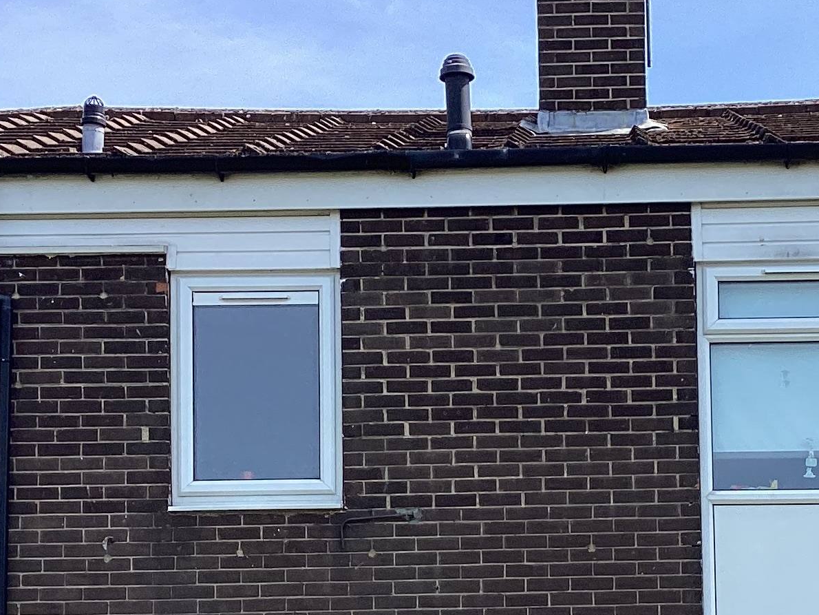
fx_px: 2011
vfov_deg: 16.9
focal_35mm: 85
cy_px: 647
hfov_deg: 22.8
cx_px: 587
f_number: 2.4
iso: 25
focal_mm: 3.3
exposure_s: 1/776
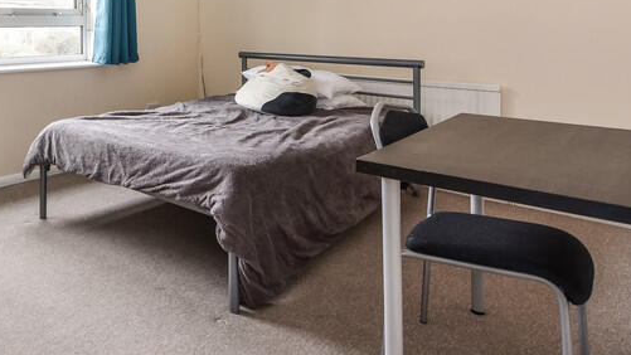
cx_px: 84
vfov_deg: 36.4
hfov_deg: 57.0
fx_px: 502
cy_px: 30
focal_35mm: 30
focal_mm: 14
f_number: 7.1
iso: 400
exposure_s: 1/10
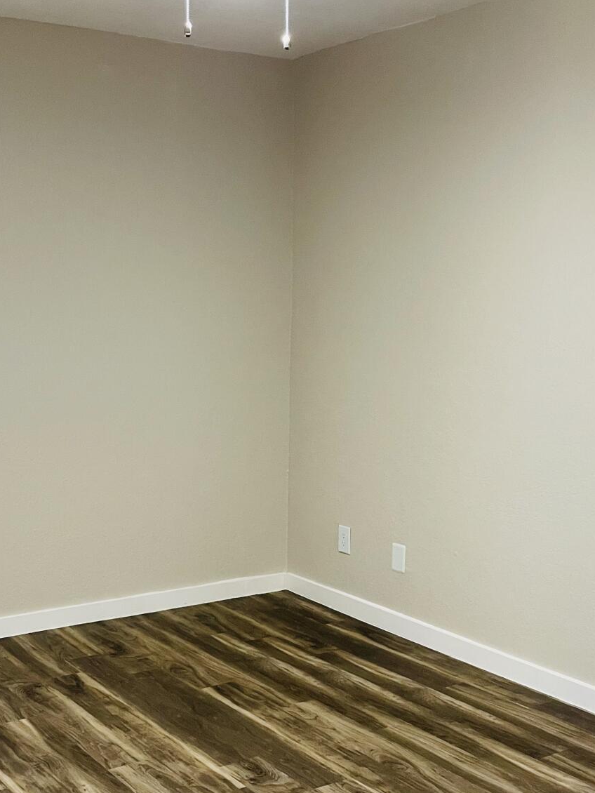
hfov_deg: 31.5
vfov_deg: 40.9
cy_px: 498
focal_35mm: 46
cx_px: 253
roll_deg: +0.2
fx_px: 1054
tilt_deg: -8.8
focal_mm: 4.2
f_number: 1.6
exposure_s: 1/60
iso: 250
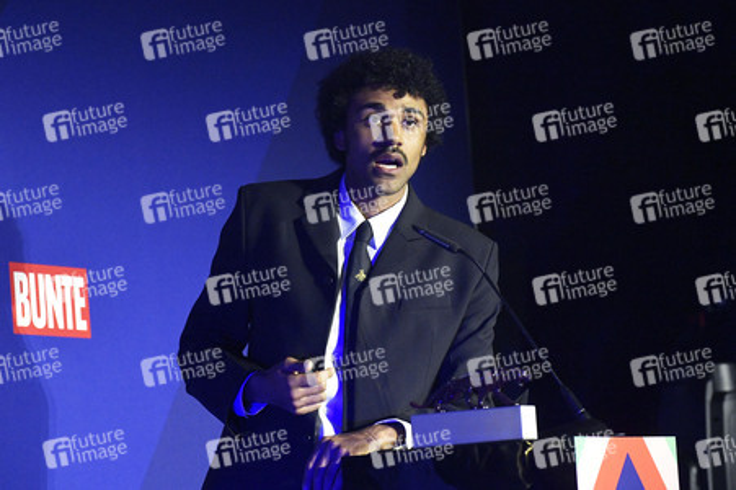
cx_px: 368
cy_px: 245
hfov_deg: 11.8
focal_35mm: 175
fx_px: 3575
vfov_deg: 7.8
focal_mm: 175
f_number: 6.3
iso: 4000
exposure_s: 1/200
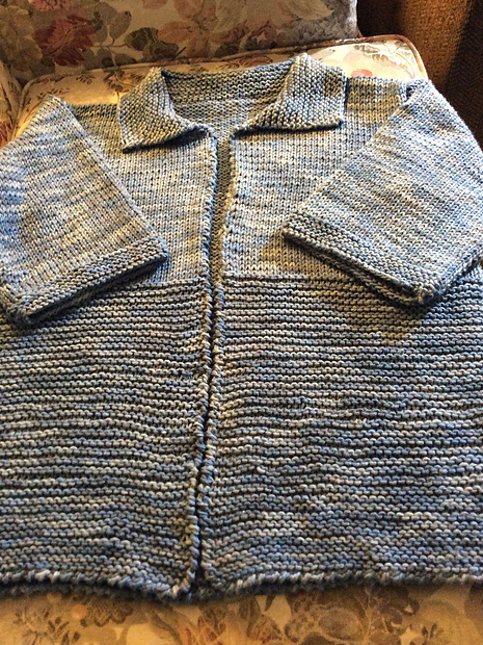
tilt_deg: -58.0
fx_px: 614
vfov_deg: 55.3
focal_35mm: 33
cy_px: 315
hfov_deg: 42.9
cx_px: 243
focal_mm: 3.3
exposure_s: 1/15
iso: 250
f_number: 2.4
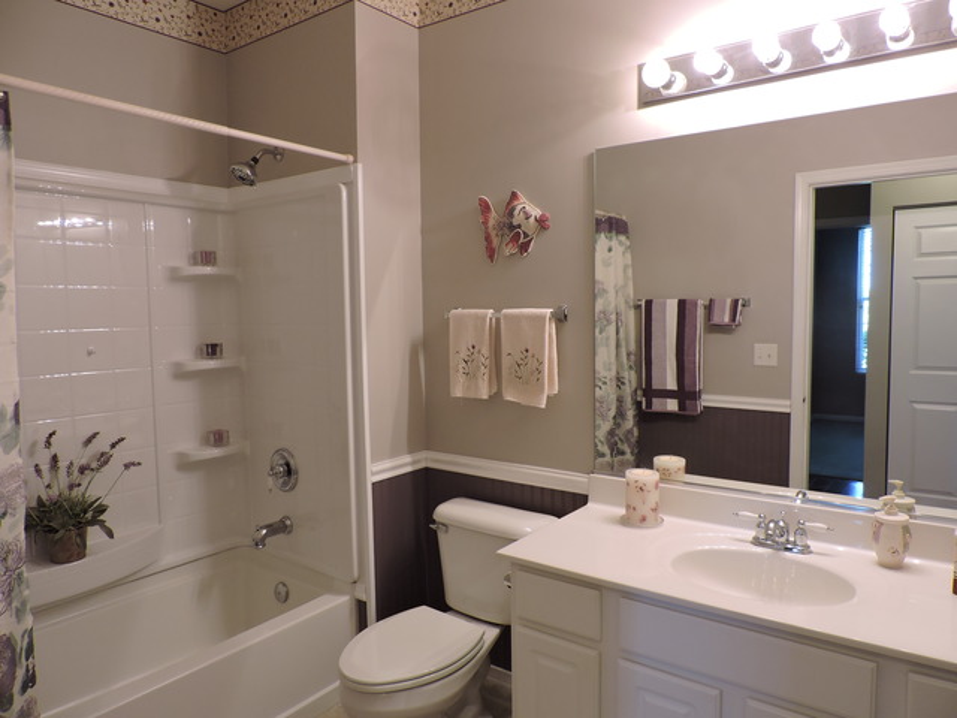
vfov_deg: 56.8
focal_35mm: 24
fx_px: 664
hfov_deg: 71.6
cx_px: 478
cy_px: 359
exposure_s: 1/30
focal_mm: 4.3
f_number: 3
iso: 180
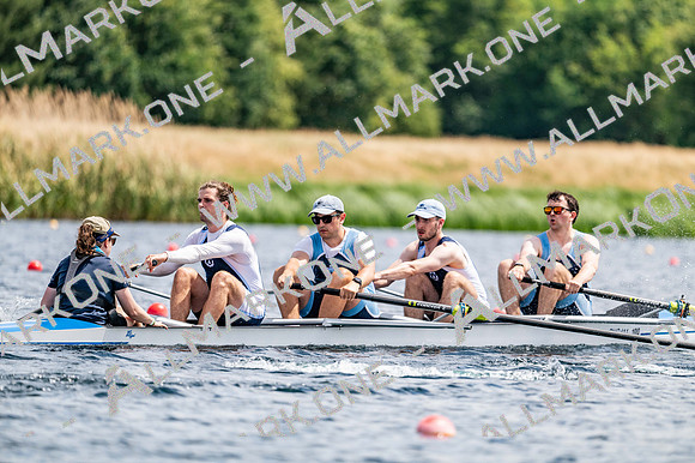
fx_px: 7719
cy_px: 232
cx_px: 348
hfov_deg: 5.2
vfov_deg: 3.4
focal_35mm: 400
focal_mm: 400
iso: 280
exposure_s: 1/2500
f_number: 4.5
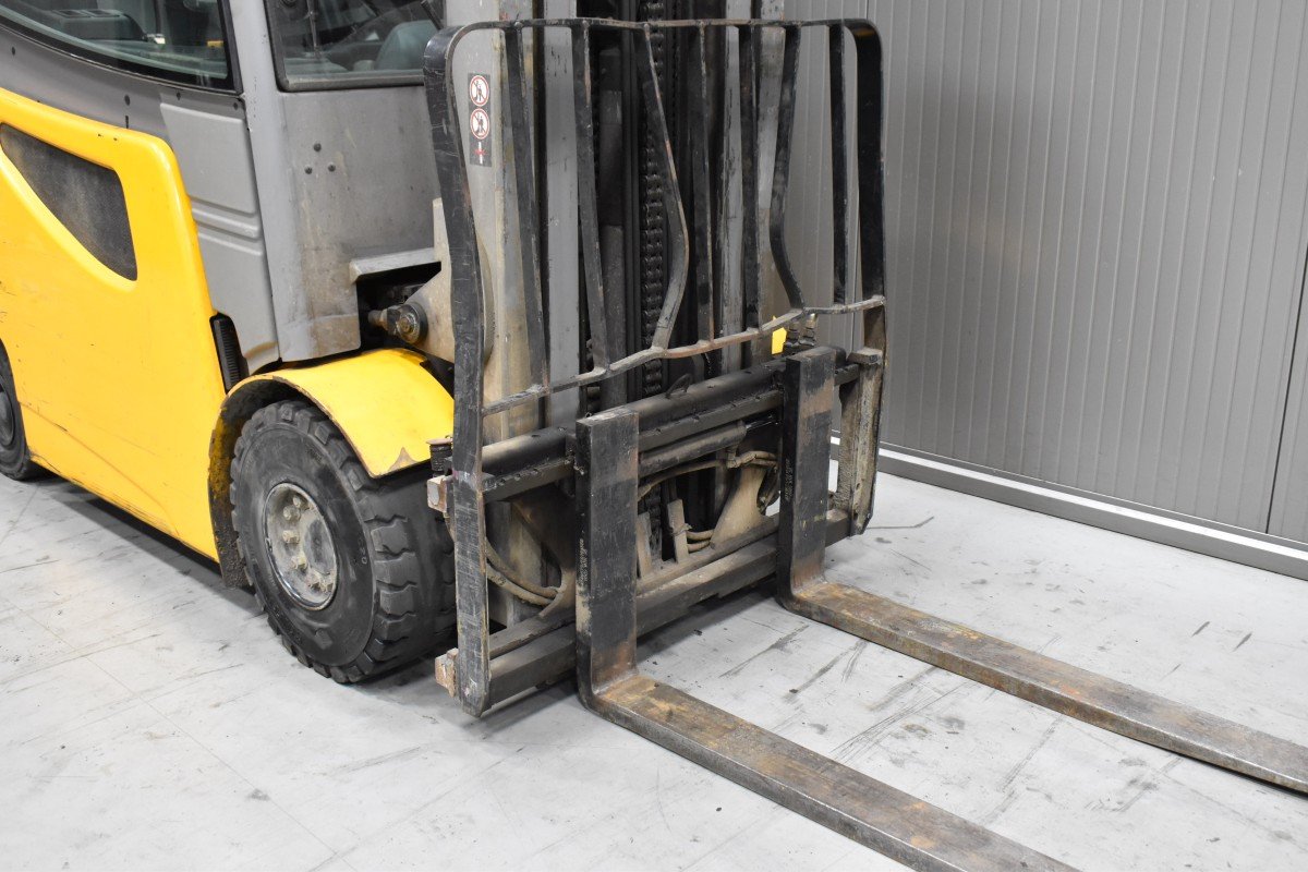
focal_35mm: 36
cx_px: 654
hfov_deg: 53.1
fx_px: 1308
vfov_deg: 36.9
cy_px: 436
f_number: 5
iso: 1600
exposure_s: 1/30
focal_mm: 24
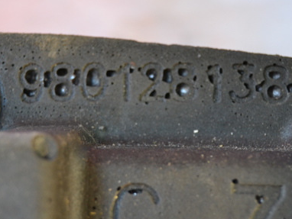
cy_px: 130
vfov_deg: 11.2
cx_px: 156
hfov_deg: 14.8
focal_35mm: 133
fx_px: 1121
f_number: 5.6
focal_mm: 55
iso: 1400
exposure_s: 1/60
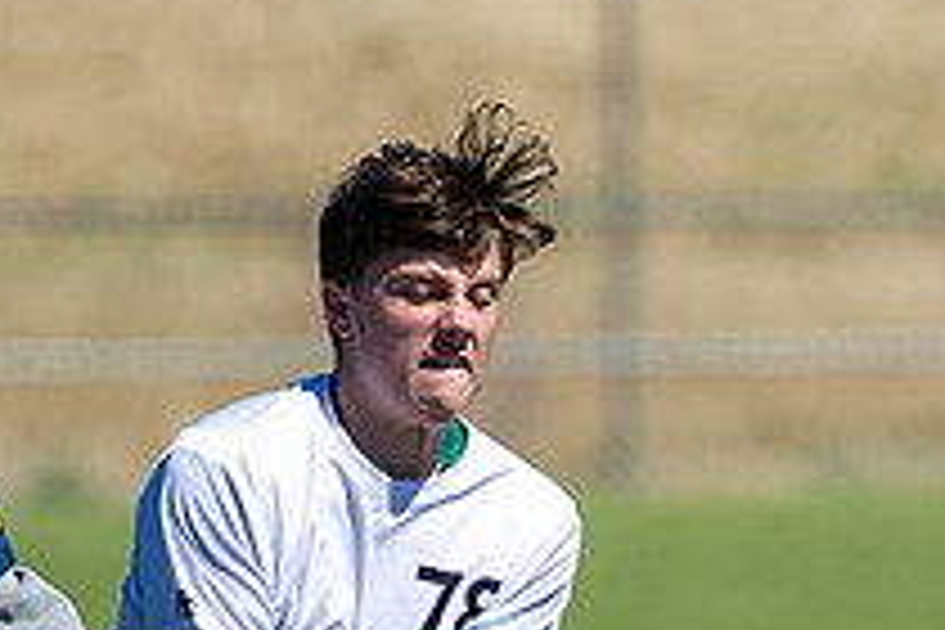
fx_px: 30264
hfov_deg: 1.8
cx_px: 532
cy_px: 482
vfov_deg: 1.2
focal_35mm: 1153
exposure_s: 1/2500
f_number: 4
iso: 200
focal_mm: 280
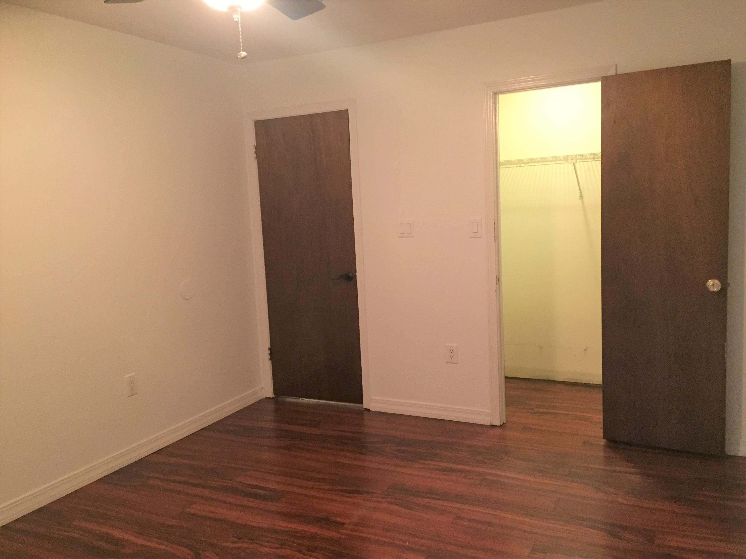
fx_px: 625
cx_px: 373
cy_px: 280
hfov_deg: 61.7
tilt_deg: -7.8
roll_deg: +2.4
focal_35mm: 29
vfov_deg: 48.2
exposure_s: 1/15
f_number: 2.2
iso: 320
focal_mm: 4.15
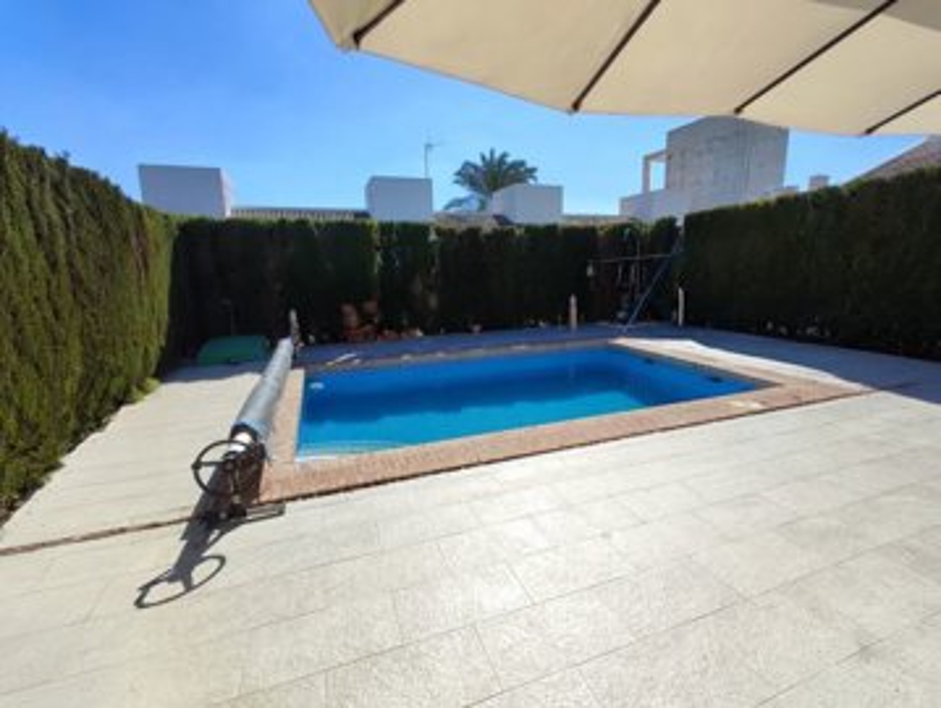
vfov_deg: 78.2
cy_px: 354
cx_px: 470
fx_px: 435
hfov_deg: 94.4
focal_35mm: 16
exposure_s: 1/1882
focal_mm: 1.65
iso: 50
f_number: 2.2
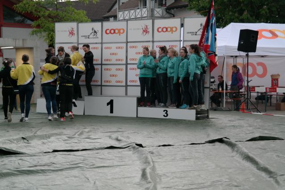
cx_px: 142
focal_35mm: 84
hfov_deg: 24.2
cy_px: 95
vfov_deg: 16.3
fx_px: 665
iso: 800
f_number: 5.6
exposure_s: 1/80
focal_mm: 55
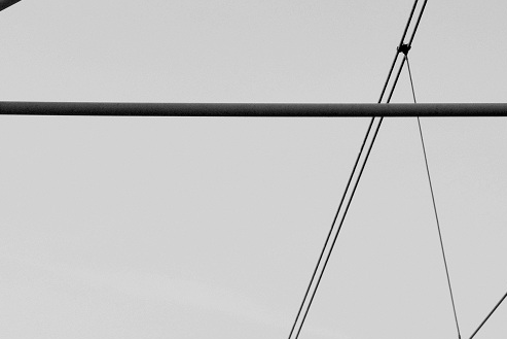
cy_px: 243
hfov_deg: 5.5
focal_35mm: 371
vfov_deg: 3.7
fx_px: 5226
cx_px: 30
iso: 200
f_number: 11
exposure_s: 1/250
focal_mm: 122
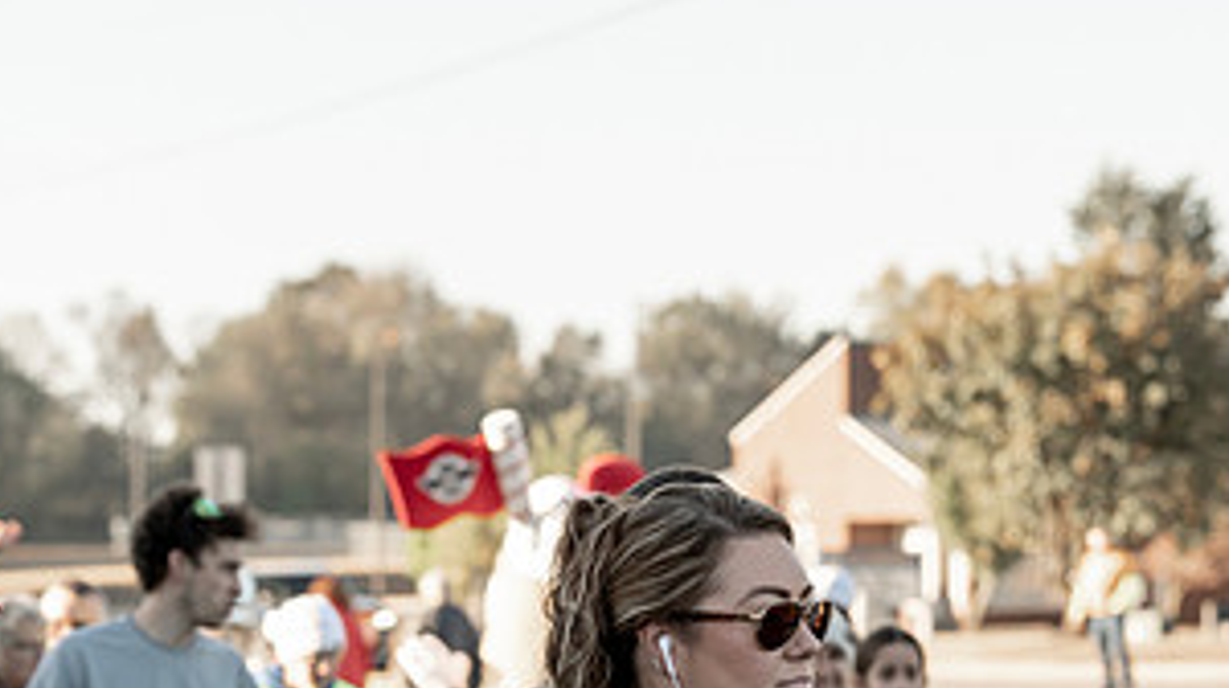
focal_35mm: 140
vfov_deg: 8.6
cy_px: 702
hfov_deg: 15.3
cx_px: 766
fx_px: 4557
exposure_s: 1/500
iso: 200
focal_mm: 69
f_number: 3.5
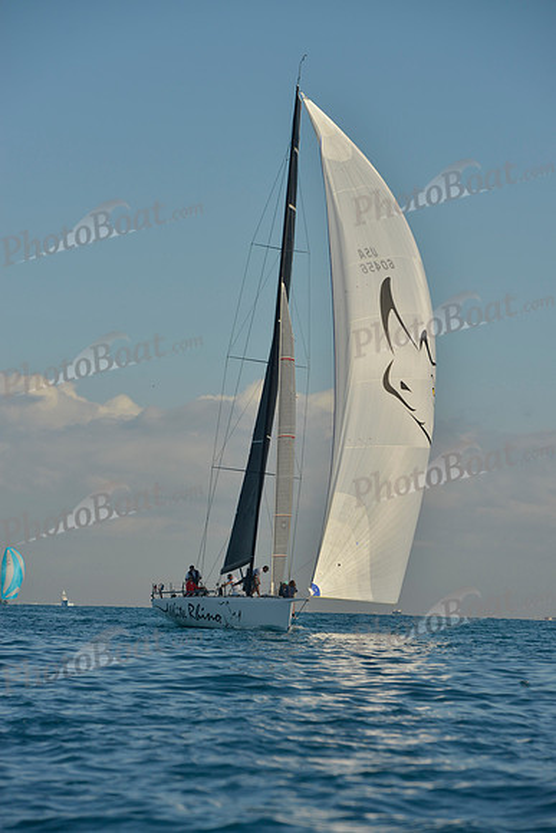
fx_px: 3125
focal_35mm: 135
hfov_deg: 10.2
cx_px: 278
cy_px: 416
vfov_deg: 15.2
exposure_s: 1/800
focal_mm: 135
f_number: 7.1
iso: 200
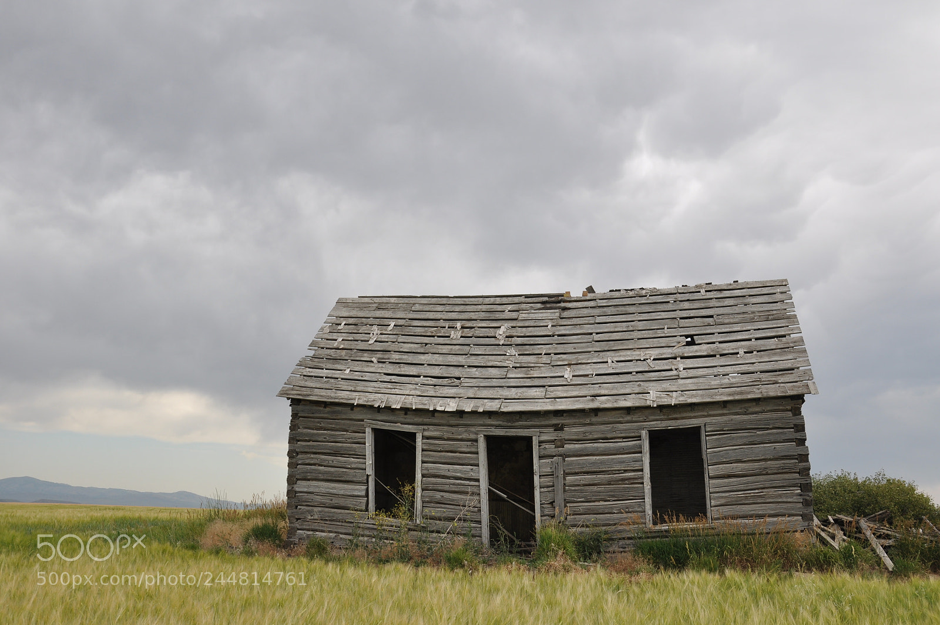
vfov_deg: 39.9
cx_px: 470
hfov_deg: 57.3
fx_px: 861
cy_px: 312
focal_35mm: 33
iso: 200
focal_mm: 22
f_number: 9
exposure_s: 1/200
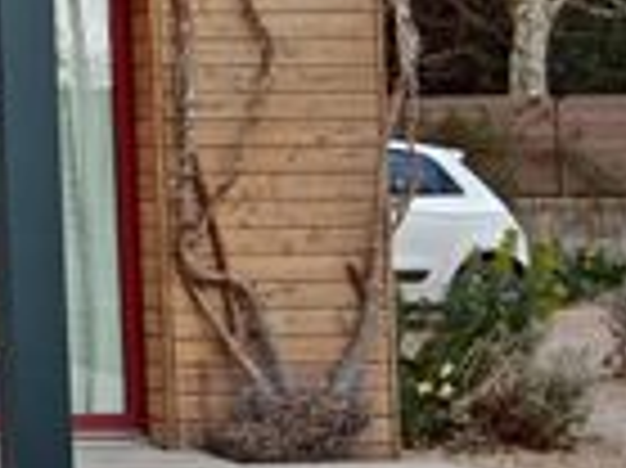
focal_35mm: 112
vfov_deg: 13.0
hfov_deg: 14.8
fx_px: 2024
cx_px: -576
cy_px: -14
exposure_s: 1/351
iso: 112
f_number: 1.8
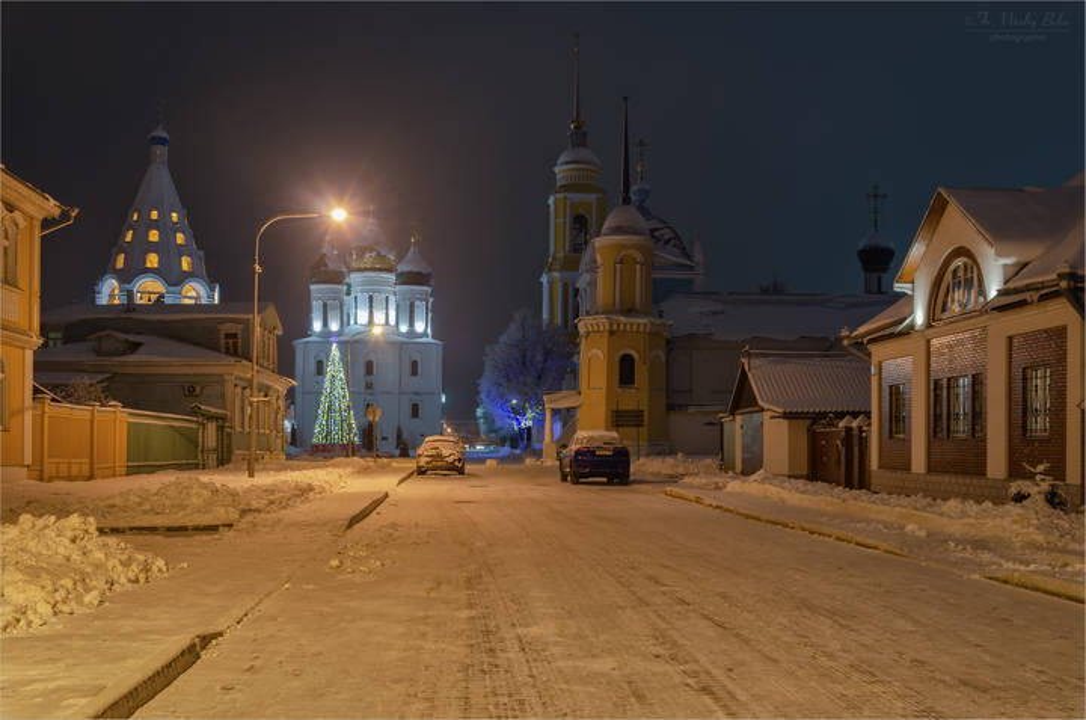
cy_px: 360
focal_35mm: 39
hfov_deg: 49.6
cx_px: 543
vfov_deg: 34.1
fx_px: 1174
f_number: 8
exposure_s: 1.6
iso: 100
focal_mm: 26
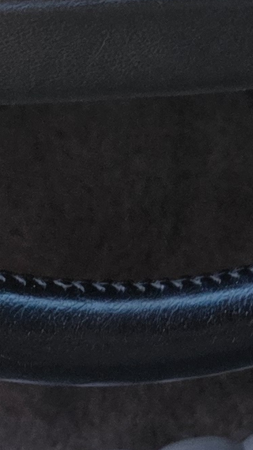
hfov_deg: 7.4
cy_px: -247
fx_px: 1812
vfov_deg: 13.3
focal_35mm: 152
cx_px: 642
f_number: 1.7
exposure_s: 1/180
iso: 64
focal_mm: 6.3
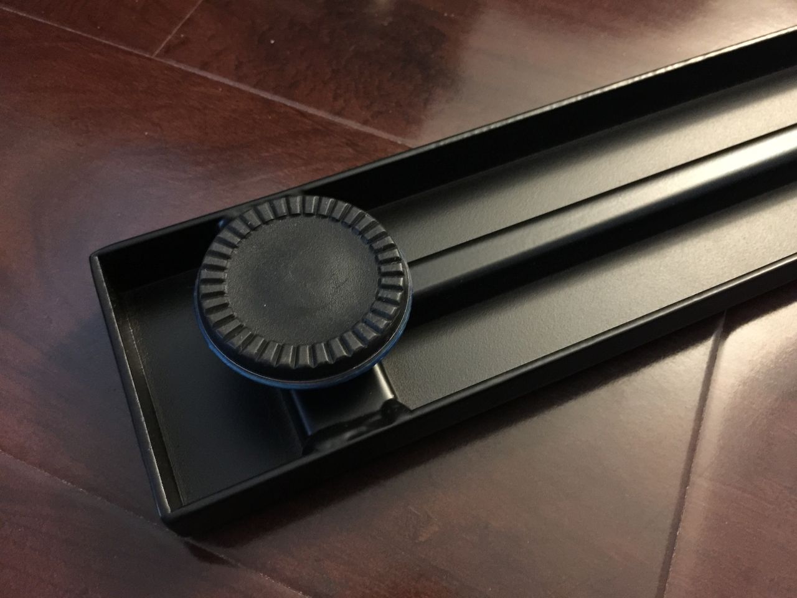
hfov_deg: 61.7
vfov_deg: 48.2
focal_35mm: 29
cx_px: 398
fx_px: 668
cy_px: 299
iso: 200
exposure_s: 1/4
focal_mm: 4.15
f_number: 2.2
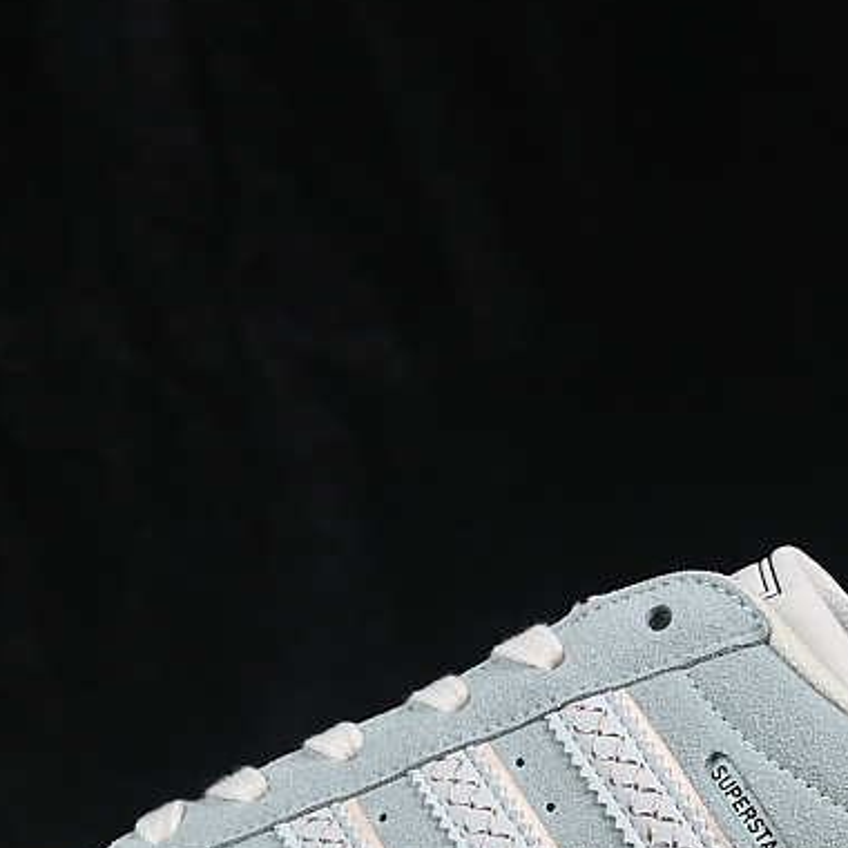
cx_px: 625
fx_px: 5017
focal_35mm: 181
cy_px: 681
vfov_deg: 9.6
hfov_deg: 9.6
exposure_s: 1/80
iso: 160
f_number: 8
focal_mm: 50
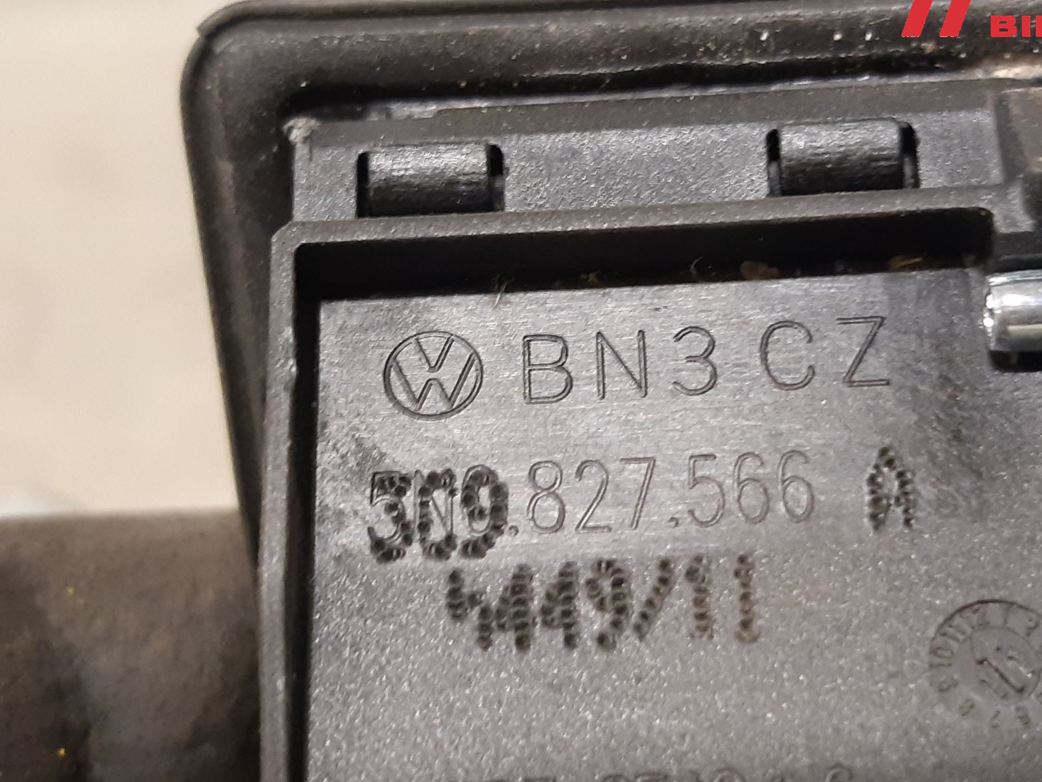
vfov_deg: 41.7
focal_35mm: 34
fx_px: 1024
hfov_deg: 53.5
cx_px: 628
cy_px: 435
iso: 200
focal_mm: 3.93
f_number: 1.7
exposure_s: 1/25
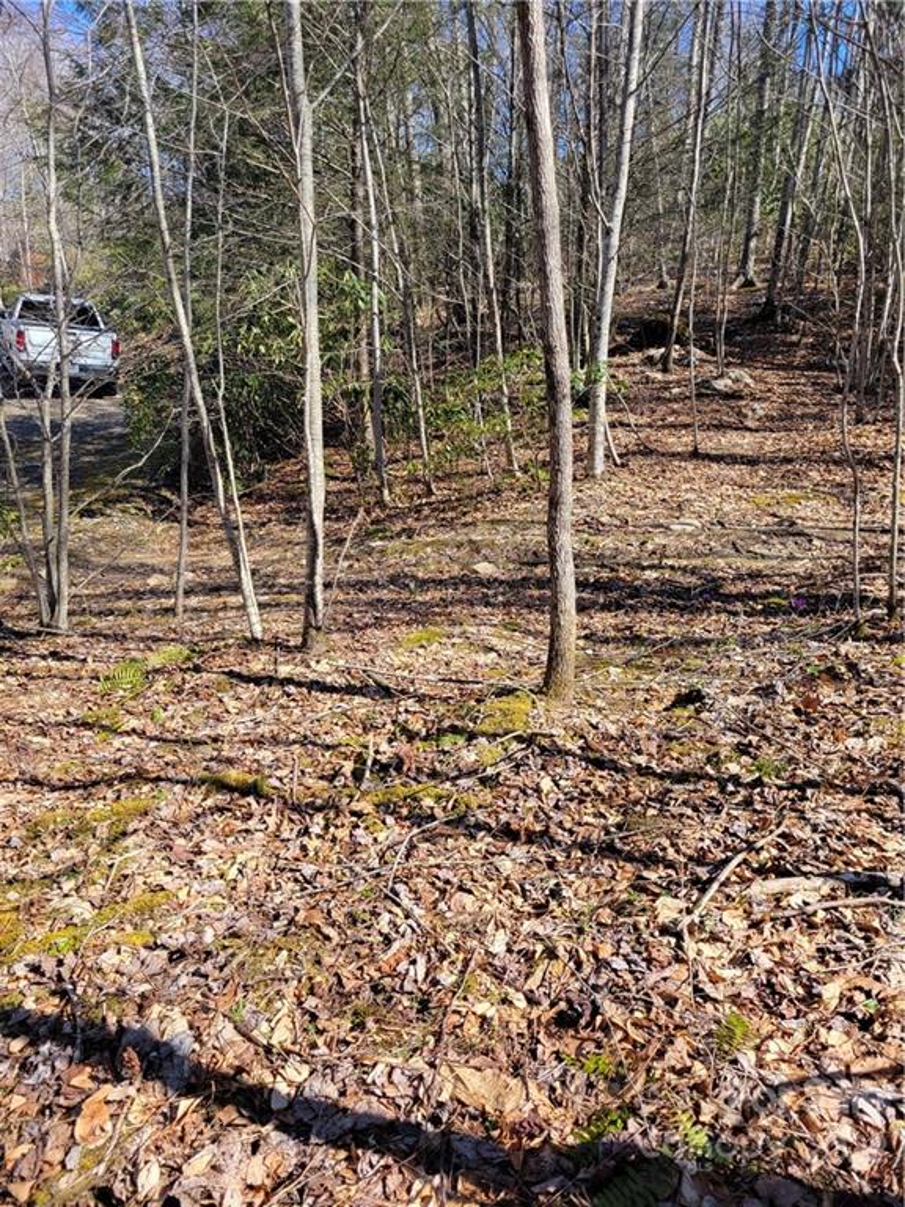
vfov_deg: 67.3
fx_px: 906
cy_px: 604
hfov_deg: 53.1
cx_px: 452
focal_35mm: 26
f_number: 1.8
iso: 40
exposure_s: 1/732
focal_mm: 5.4
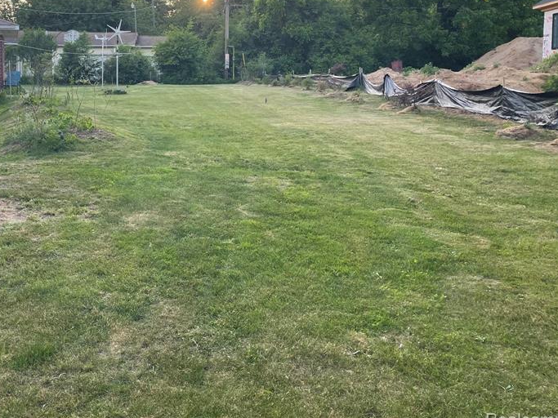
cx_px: 150
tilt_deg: -3.1
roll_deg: -0.1
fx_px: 629
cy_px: 119
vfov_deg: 36.2
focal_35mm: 39
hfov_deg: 46.4
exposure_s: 1/326
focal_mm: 4.2
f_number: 1.6
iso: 32
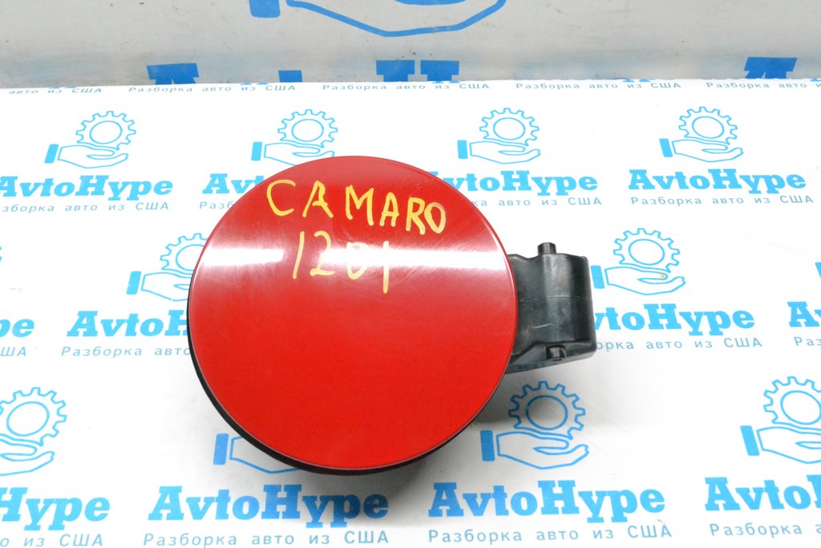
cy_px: 274
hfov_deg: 45.0
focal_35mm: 44
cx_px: 410
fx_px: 992
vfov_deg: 30.9
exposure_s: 1/125
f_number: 11
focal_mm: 29
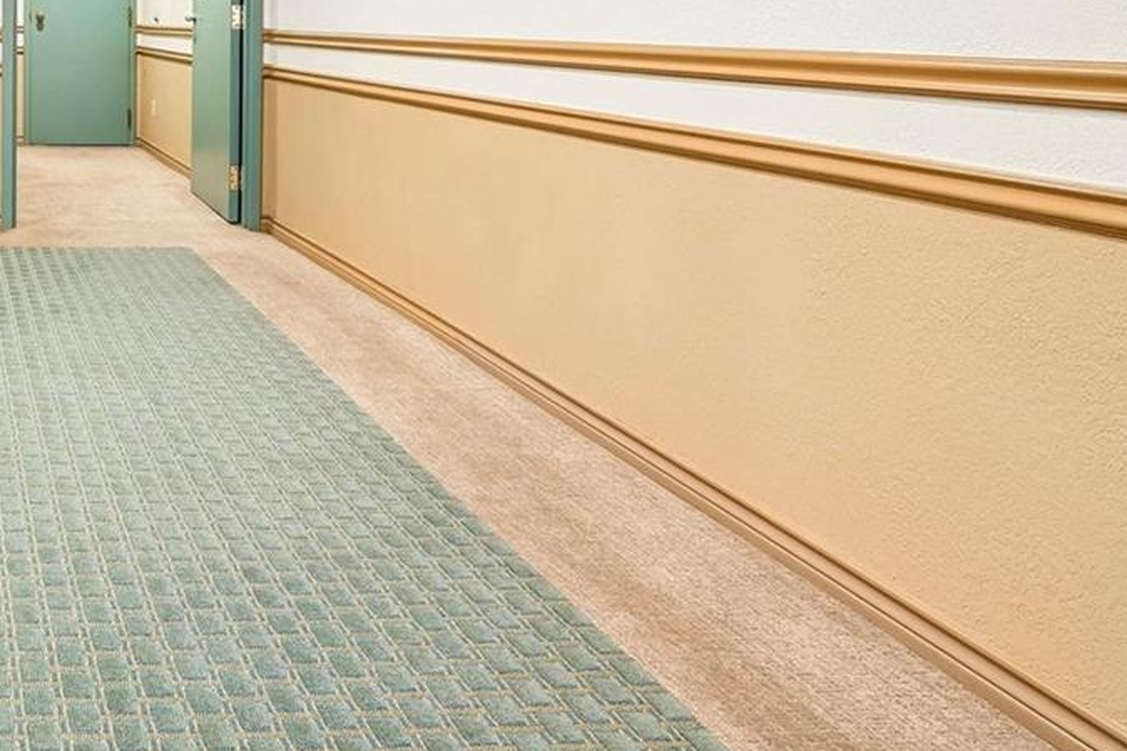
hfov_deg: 41.3
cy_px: 25
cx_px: -57
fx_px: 1226
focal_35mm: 39
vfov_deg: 31.8
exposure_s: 1/4
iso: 500
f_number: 8
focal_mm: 11
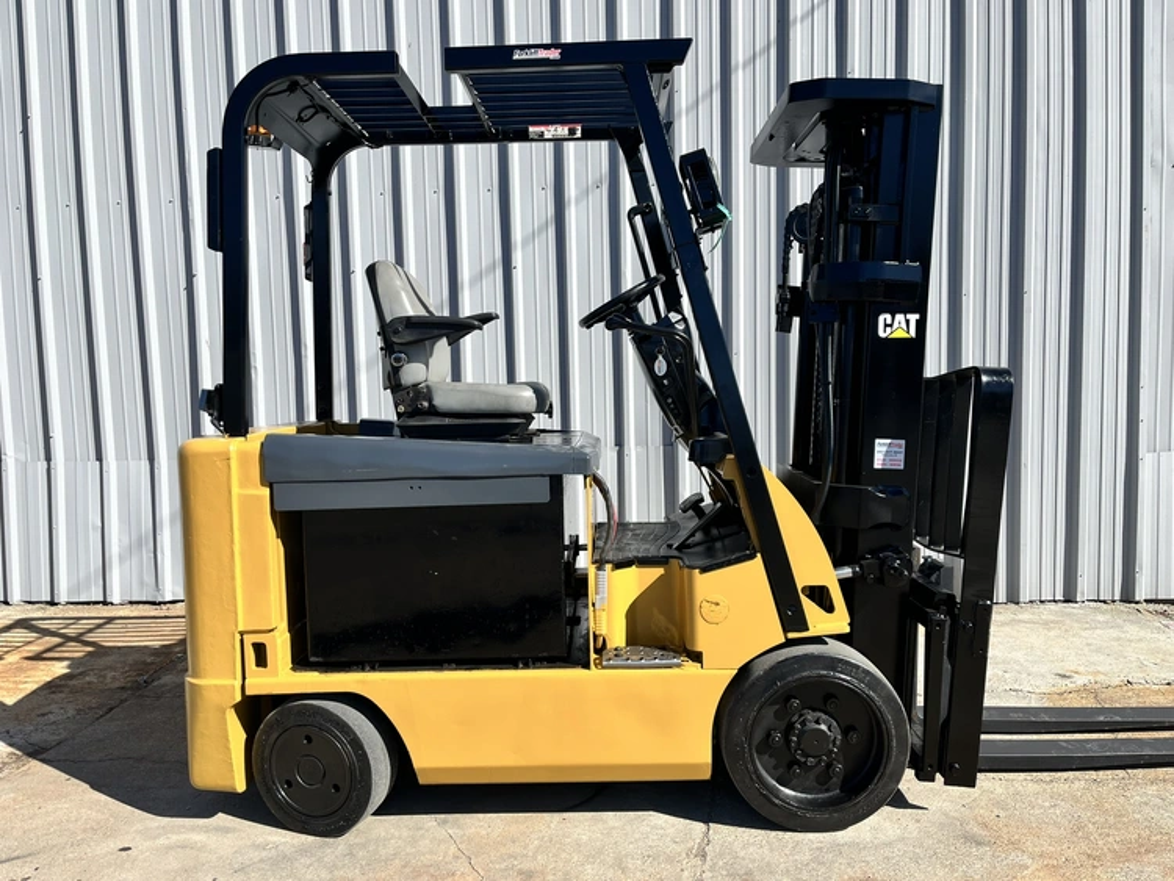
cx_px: 587
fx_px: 882
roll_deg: +1.0
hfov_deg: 67.3
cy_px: 440
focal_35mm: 26
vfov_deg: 53.1
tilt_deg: -4.4
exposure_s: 1/3413
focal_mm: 5.1
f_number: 1.6
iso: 50
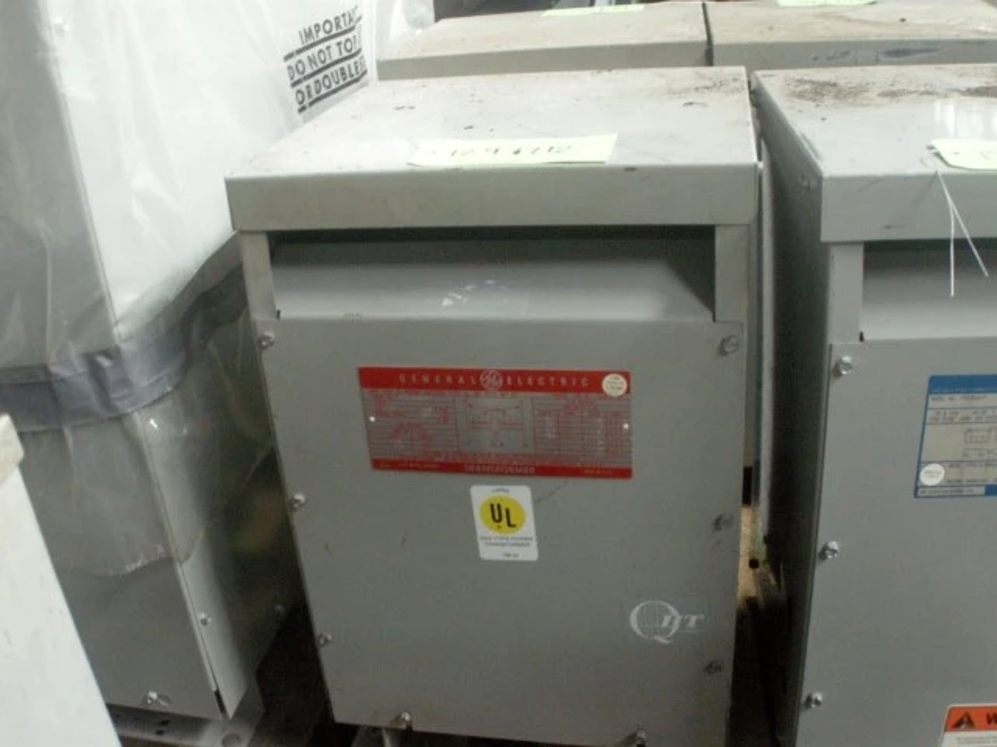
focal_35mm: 47
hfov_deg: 40.4
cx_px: 498
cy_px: 374
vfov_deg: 30.9
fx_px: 1354
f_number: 3.1
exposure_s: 1/8
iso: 624
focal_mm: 10.1
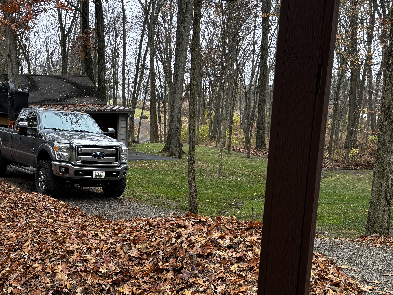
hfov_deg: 38.5
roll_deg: -0.7
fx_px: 545
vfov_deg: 29.6
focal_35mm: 48
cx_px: 91
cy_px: 233
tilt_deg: -13.0
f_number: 1.6
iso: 80
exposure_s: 1/121
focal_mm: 5.96
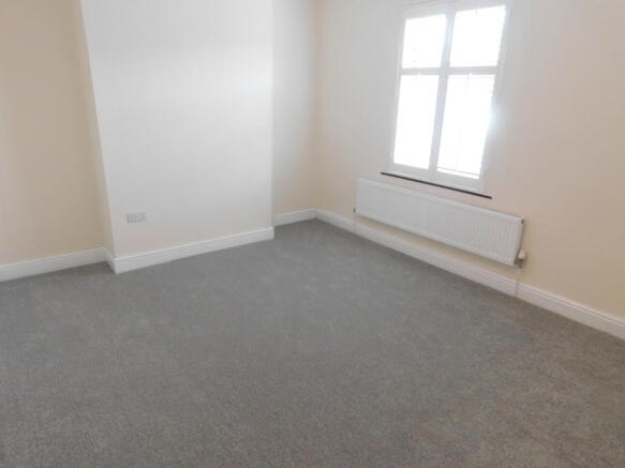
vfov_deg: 58.9
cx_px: 312
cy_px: 234
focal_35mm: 23
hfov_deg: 73.9
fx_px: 415
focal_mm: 4
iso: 400
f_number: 3
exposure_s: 1/30
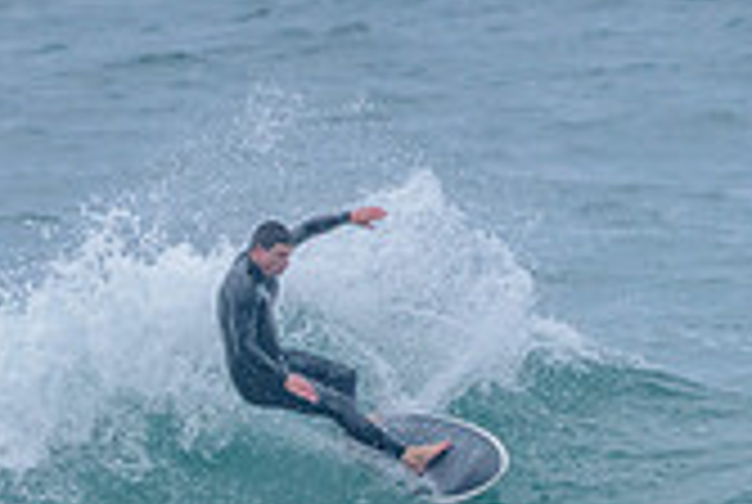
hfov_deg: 1.0
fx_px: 44405
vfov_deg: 0.7
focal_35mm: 2122
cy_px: 416
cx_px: 224
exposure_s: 1/2000
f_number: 5.6
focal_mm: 500
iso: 1800
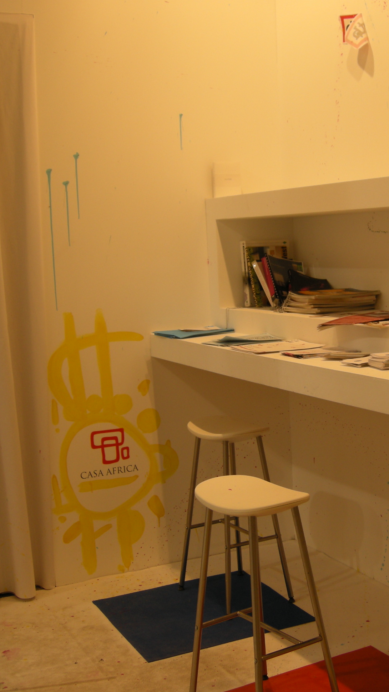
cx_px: 361
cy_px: 346
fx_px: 935
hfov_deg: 22.8
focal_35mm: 51
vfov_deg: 40.6
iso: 64
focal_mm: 7.5
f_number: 3.8
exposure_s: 1/42.6
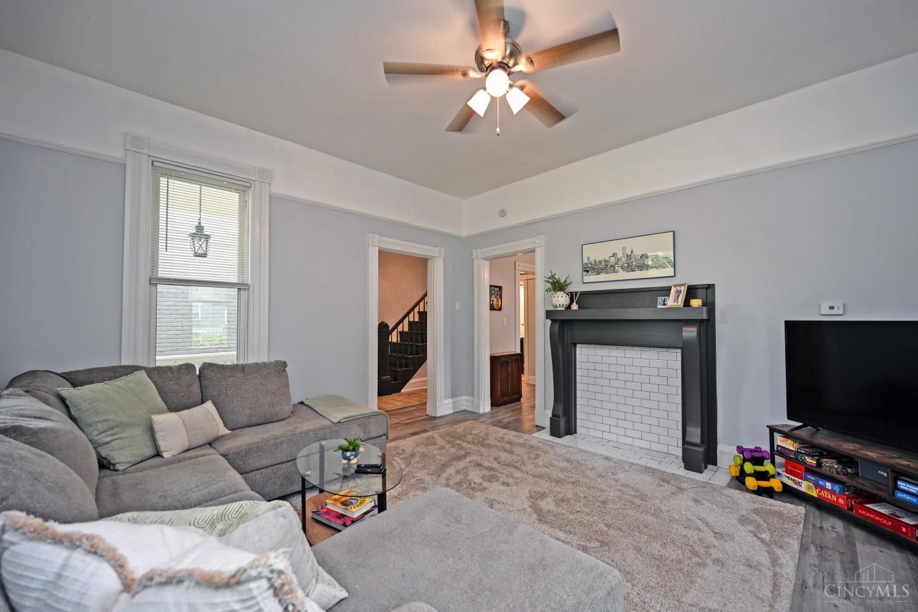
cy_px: 306
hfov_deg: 104.3
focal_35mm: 14
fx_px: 357
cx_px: 459
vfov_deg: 81.2
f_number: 4
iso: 280
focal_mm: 14
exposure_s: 1/60
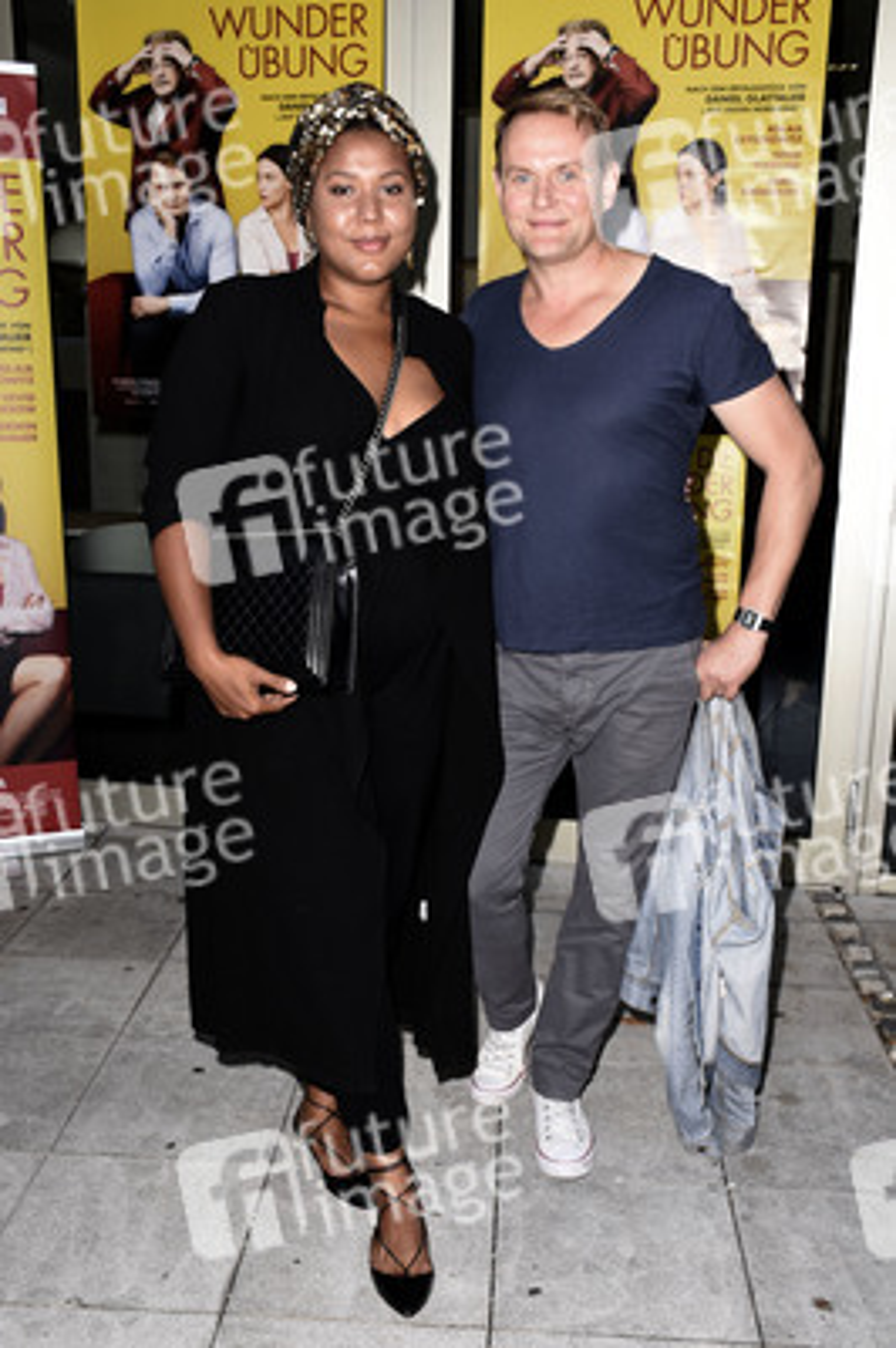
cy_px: 674
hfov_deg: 38.3
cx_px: 448
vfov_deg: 55.1
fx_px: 1290
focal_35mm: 34
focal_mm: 23
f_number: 6.3
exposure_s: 1/125
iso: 320
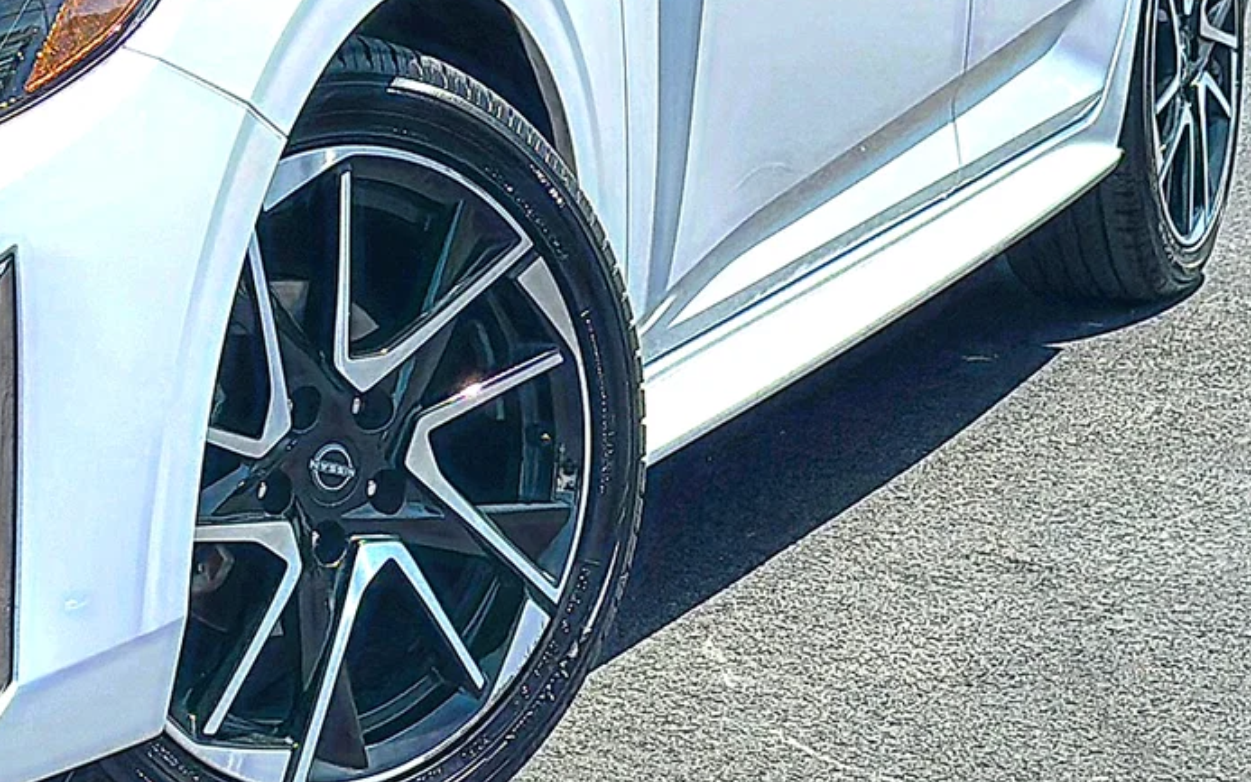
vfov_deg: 12.2
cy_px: 404
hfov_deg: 19.5
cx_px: 623
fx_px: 3648
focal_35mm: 107
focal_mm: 6.86
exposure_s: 1/4049
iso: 80
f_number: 1.78
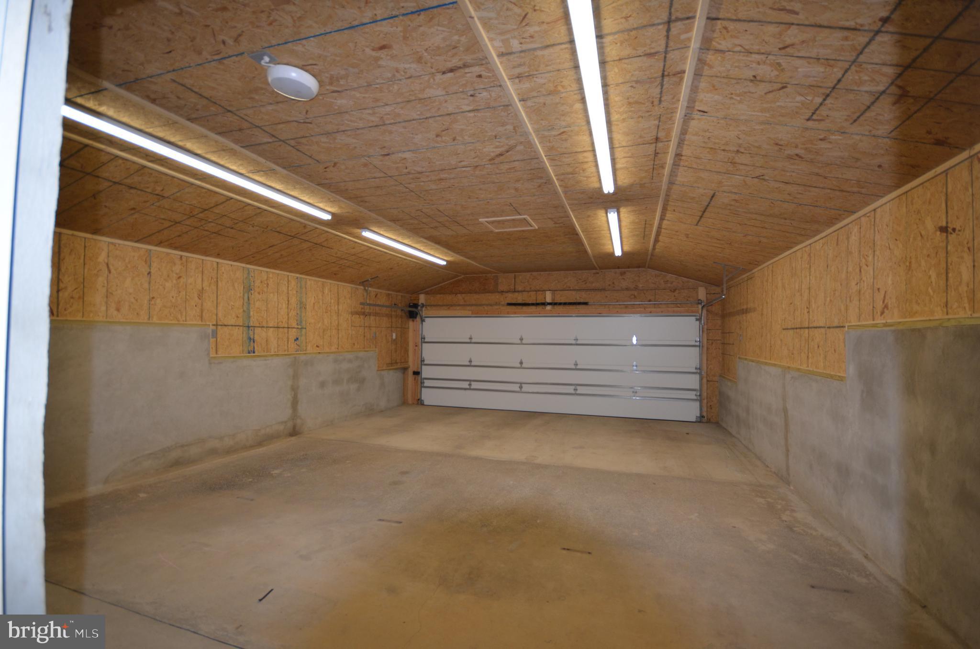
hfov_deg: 100.5
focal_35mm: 15
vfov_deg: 77.1
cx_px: 490
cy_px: 324
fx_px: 407
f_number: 4
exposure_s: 1/125
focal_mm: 10
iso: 360
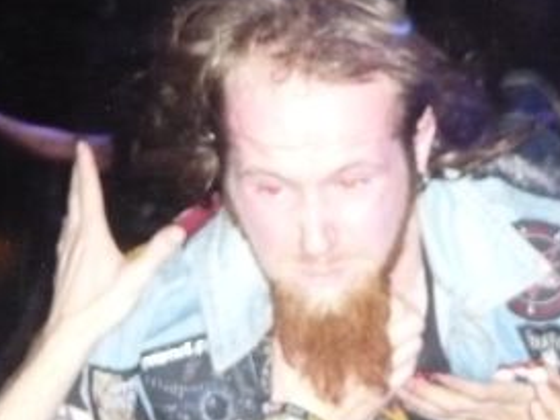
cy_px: 104
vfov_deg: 17.9
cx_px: 449
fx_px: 1327
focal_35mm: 82
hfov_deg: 23.5
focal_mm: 4.6
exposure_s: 1/30
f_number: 2.8
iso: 400
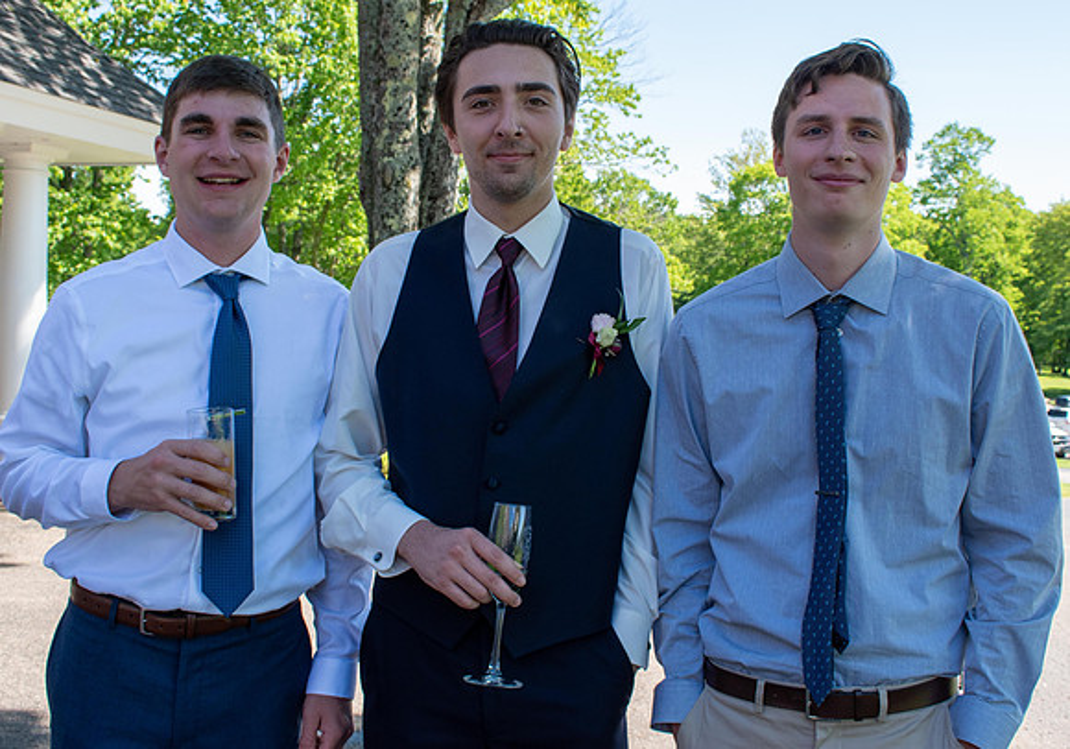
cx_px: 531
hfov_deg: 47.7
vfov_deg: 34.4
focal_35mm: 40
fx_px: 1210
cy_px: 328
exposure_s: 1/250
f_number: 8
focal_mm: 23
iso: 280
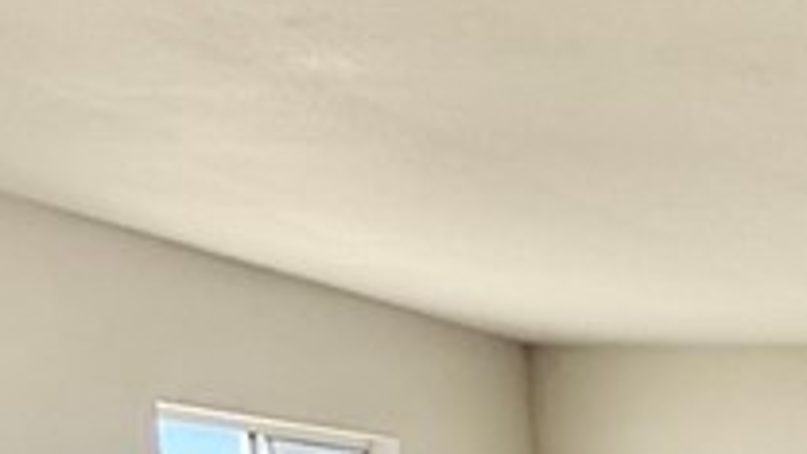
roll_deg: +0.0
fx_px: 1605
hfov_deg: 21.2
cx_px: 1362
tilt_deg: -7.1
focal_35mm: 75
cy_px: 846
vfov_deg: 14.1
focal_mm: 2.22
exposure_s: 1/171
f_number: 2.2
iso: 64
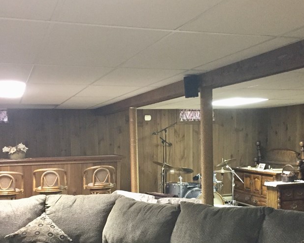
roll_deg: +0.7
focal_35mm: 47
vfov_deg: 31.6
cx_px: 157
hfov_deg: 39.6
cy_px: 178
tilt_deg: -6.2
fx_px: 423
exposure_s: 1/15
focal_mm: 4.15
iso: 250
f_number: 2.2
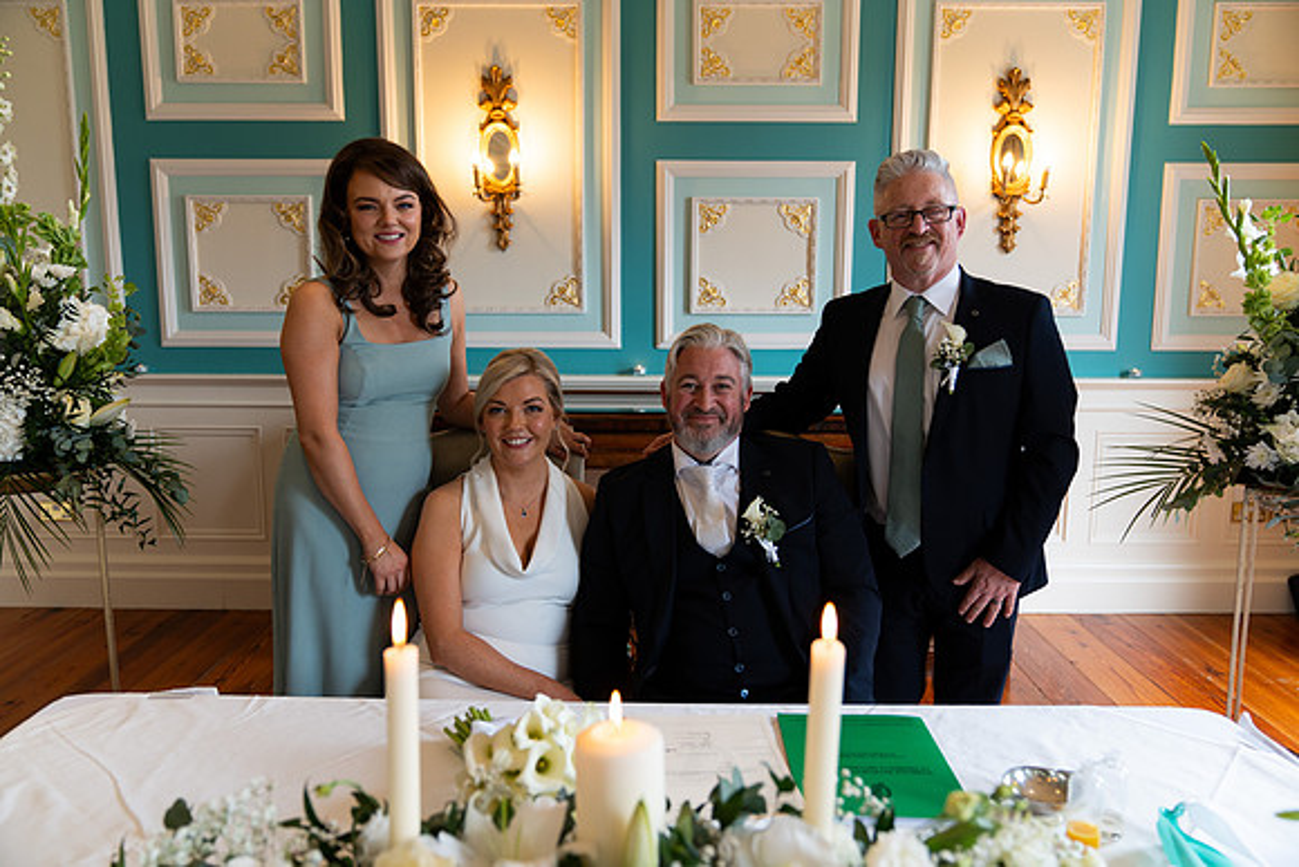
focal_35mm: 27
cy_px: 434
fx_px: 974
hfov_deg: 67.4
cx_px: 650
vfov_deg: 48.0
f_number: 2.8
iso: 500
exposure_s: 1/160
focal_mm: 27
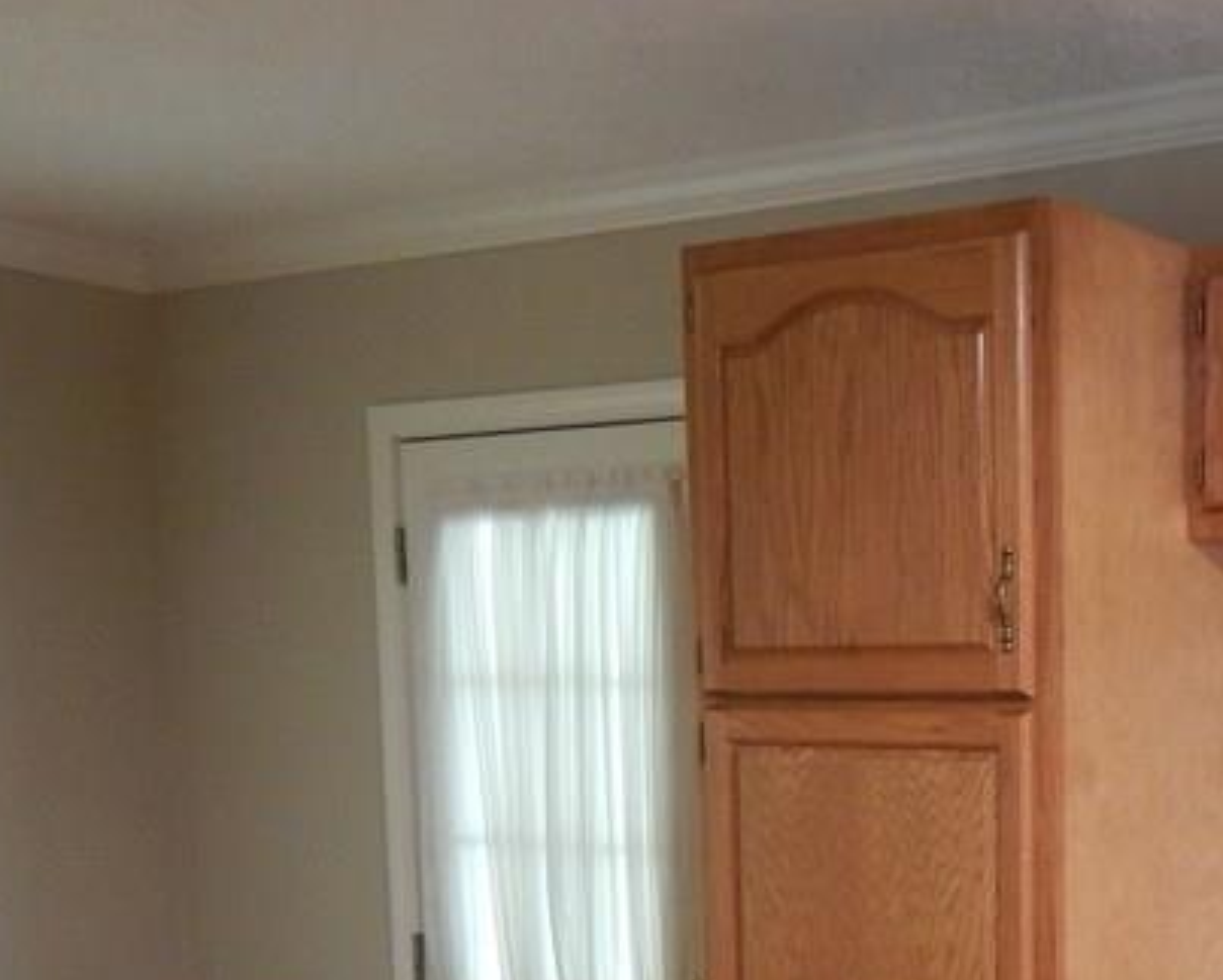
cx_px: 1323
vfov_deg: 25.2
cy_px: 1013
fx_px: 2065
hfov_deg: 29.9
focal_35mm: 57
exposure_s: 1/30
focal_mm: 4
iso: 320
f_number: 3
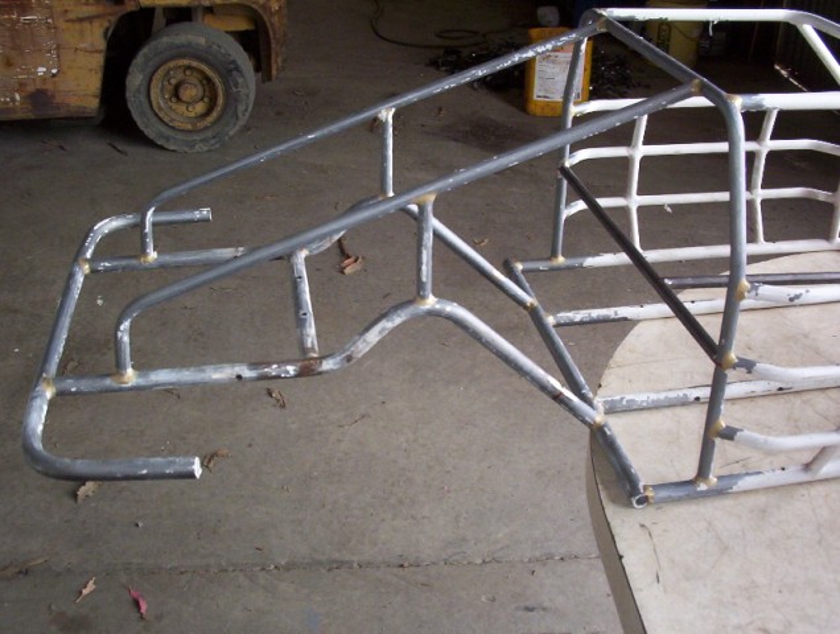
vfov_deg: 37.0
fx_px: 949
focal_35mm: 39
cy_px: 317
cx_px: 420
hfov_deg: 47.8
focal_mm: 6
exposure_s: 1/41.4
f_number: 4.5
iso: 140
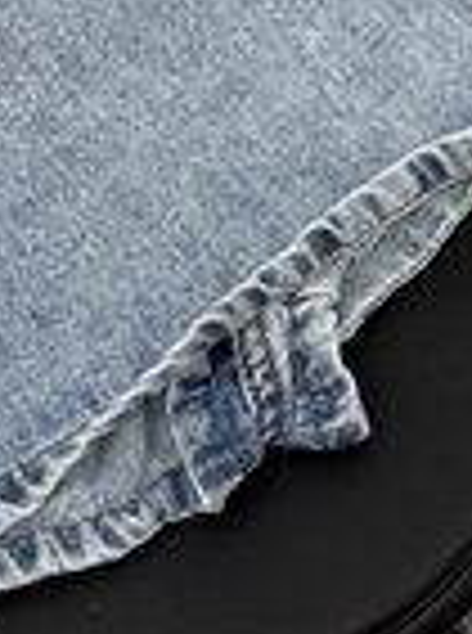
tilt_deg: -69.4
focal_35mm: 182
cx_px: 4
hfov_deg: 8.1
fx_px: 3324
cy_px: -290
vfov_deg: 10.5
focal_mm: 6.76
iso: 50
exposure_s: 1/50
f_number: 1.78
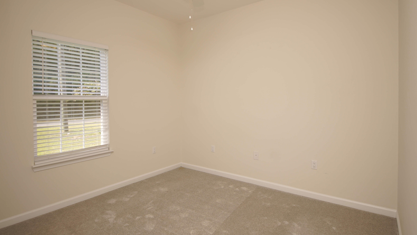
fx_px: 210
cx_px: 209
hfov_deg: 89.6
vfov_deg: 58.2
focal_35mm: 19
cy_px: 106
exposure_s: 1/60
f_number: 4.5
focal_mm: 12
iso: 100
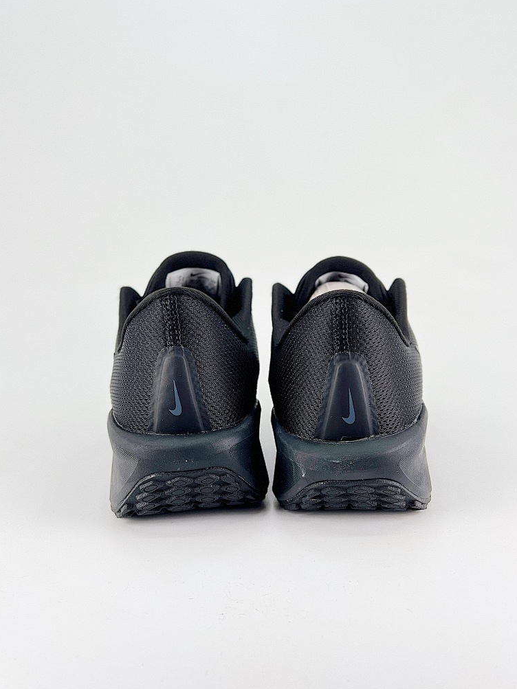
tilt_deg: -6.6
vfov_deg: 63.4
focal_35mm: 28
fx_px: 558
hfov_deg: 49.7
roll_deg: +1.7
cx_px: 263
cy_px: 347
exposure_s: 1/791
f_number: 1.5
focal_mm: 5.7
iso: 50
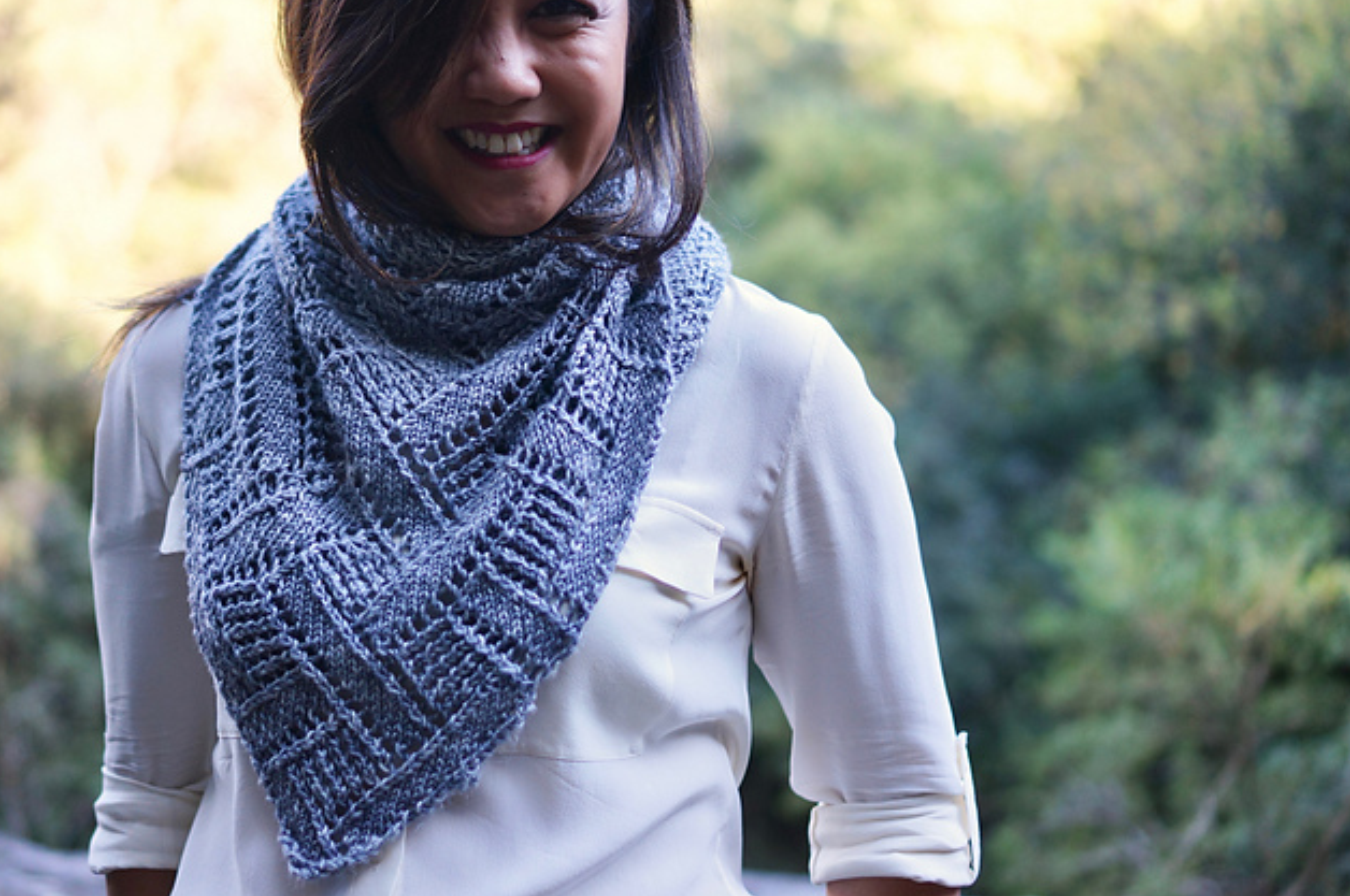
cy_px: 444
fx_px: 2004
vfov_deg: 25.2
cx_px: 675
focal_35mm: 54
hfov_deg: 37.2
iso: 400
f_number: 1.8
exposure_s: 1/500
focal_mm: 35
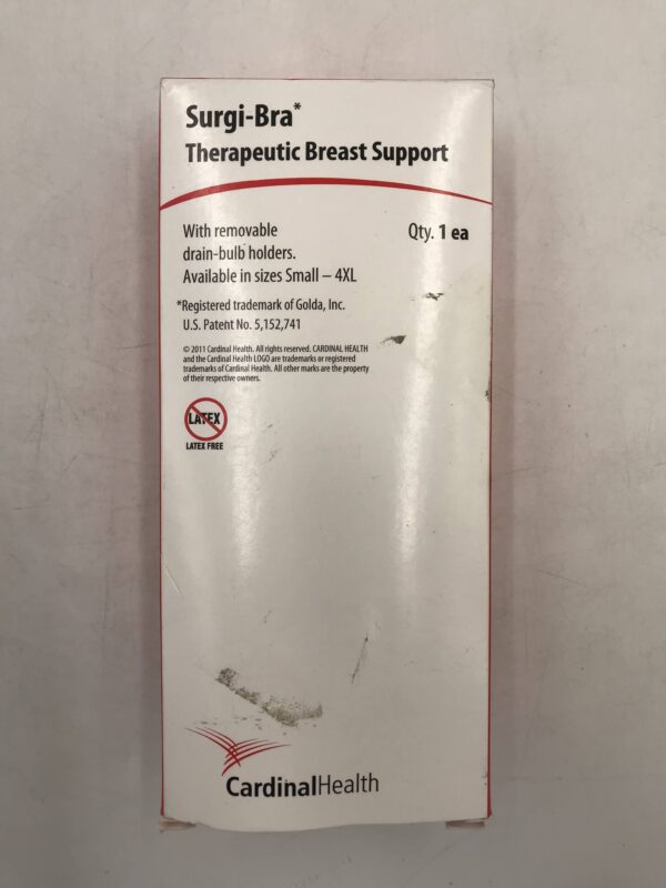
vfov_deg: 63.4
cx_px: 333
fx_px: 718
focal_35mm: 28
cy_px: 444
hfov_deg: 49.7
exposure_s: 1/122
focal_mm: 3.99
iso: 20
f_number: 1.8
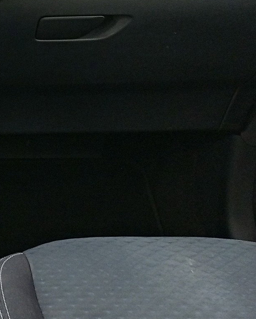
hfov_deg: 15.9
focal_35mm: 81
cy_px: 43
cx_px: -215
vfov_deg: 23.1
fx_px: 767
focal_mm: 4.69
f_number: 1.79
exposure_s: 1/100
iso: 224
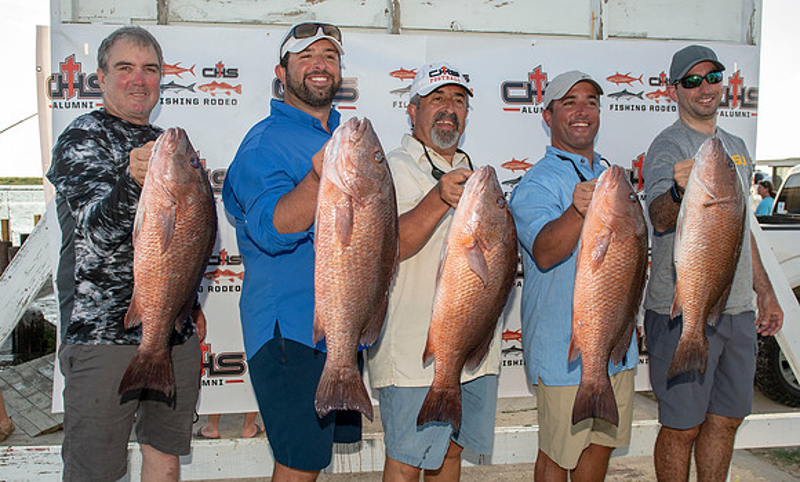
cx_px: 414
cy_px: 252
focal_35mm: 36
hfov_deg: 54.4
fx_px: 778
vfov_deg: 34.4
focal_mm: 26
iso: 100
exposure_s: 1/160
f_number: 5.6
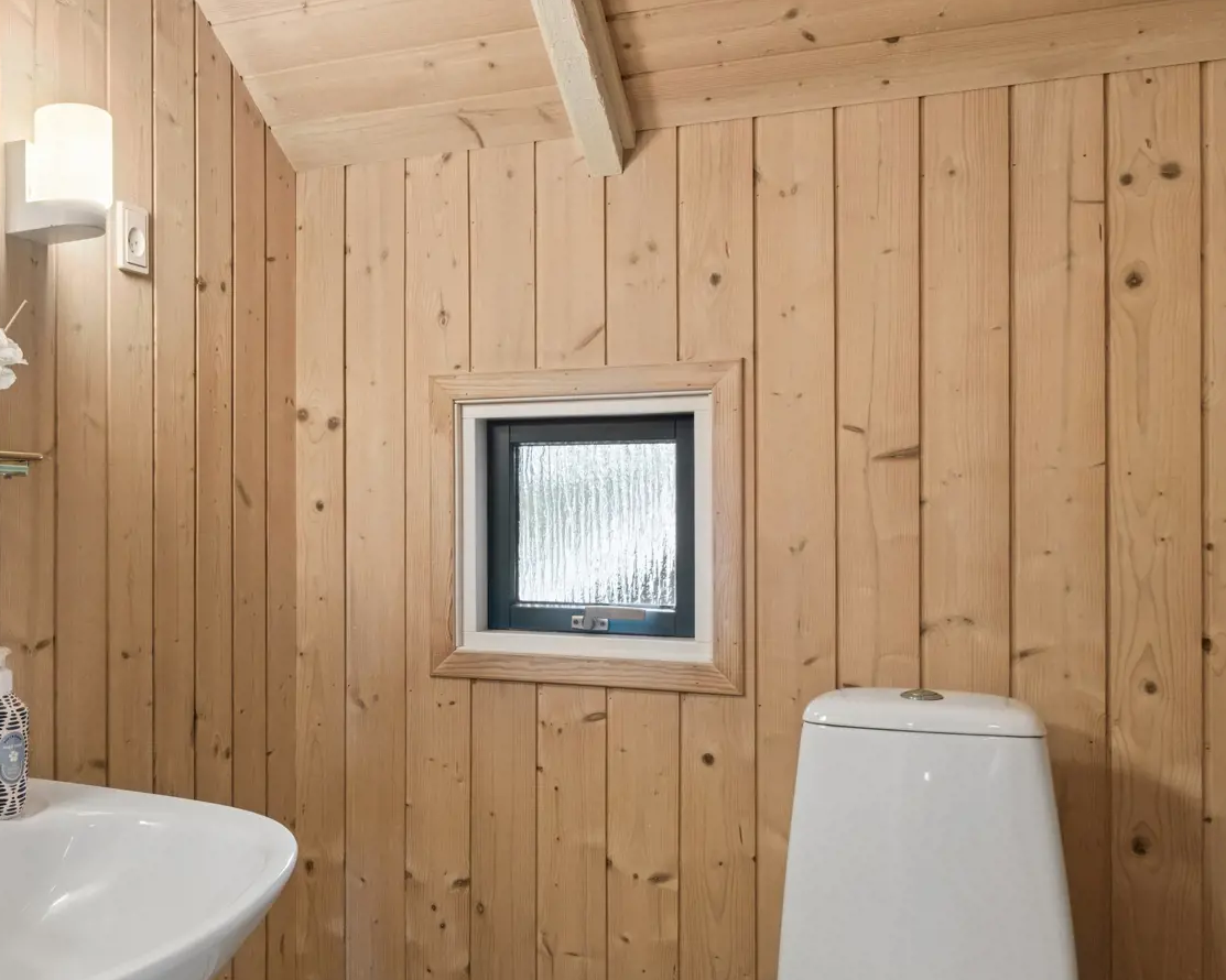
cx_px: 334
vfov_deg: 43.3
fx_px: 1233
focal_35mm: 34
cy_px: 507
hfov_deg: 51.0
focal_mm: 14
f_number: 8
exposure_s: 1/5
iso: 200
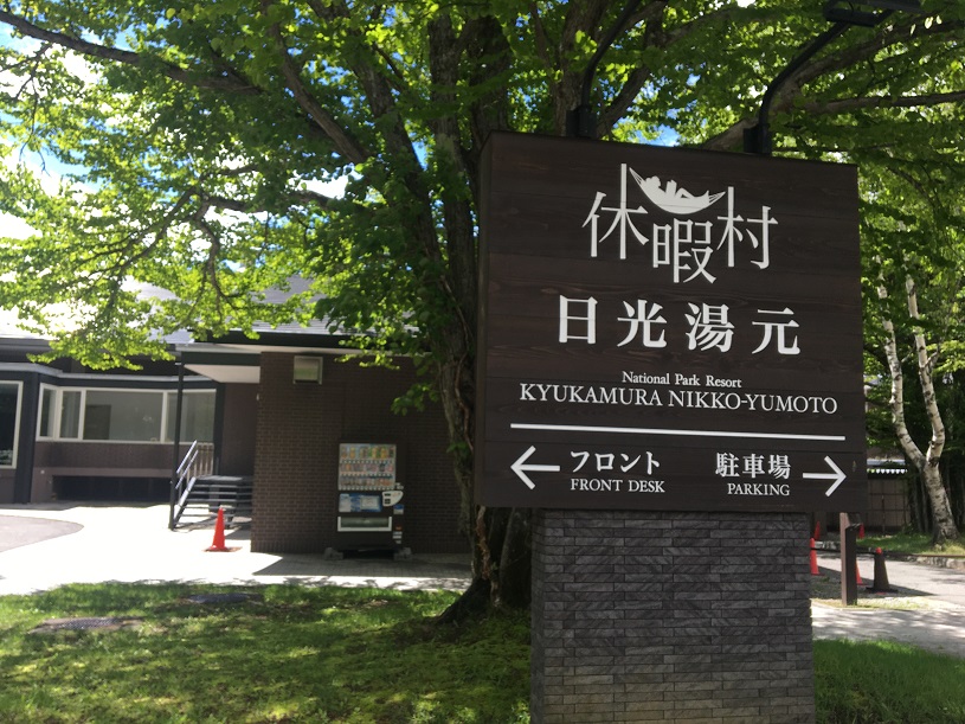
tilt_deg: +4.7
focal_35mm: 29
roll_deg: -0.6
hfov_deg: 61.7
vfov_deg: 48.2
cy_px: 362
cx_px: 482
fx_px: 808
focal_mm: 4.15
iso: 25
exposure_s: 1/450
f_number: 2.2
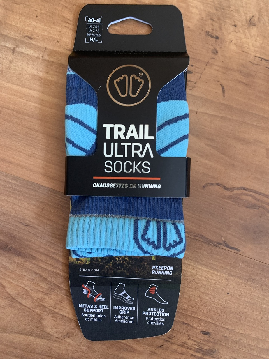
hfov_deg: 53.1
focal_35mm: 26
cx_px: 134
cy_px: 180
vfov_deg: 67.3
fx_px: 269
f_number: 1.8
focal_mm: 4.25
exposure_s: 1/40
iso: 400
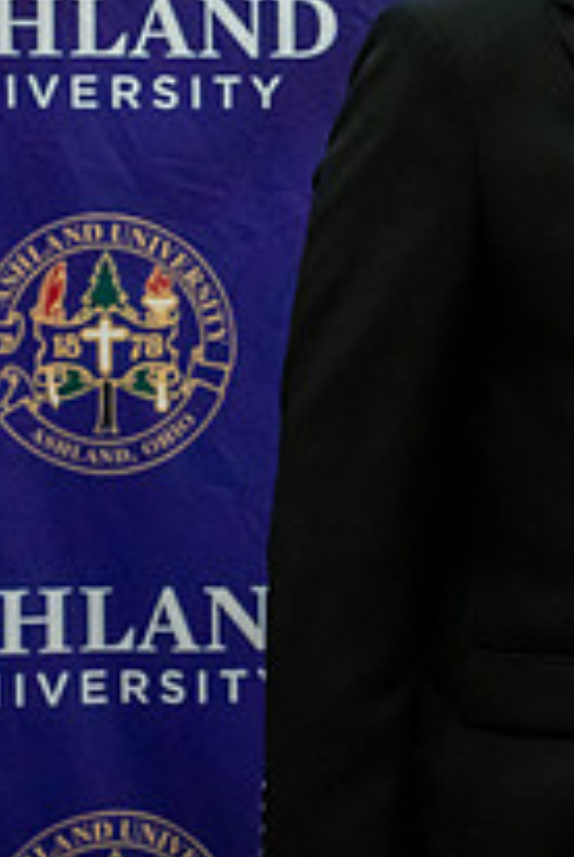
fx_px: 3551
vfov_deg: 13.7
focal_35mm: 149
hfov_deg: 9.0
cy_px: 188
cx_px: 824
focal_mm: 49
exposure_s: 1/400
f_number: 2.8
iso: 5000
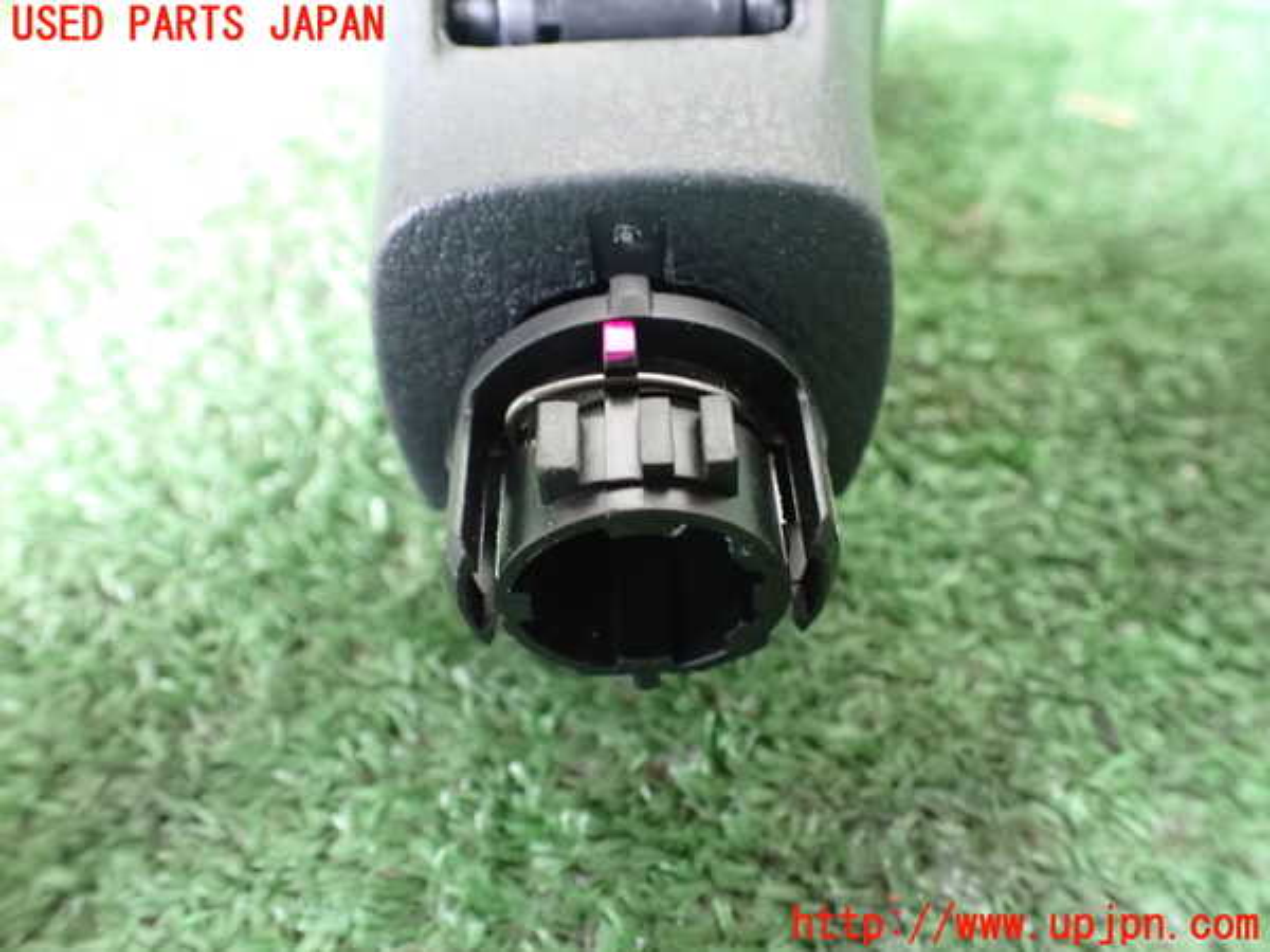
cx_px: 635
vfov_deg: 46.8
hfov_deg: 60.0
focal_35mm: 30
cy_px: 476
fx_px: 1101
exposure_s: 1/30
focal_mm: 5.4
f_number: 2.3
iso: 1250
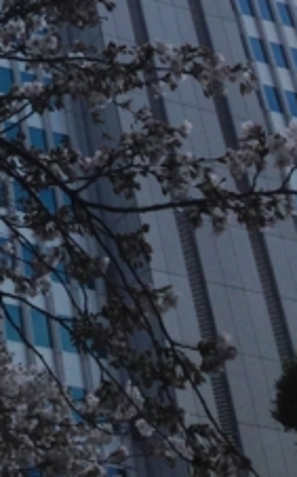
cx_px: -211
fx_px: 1608
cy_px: -293
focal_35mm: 124
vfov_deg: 15.2
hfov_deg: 10.1
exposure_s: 1/1808
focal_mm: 4.12
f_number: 2.4
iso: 50
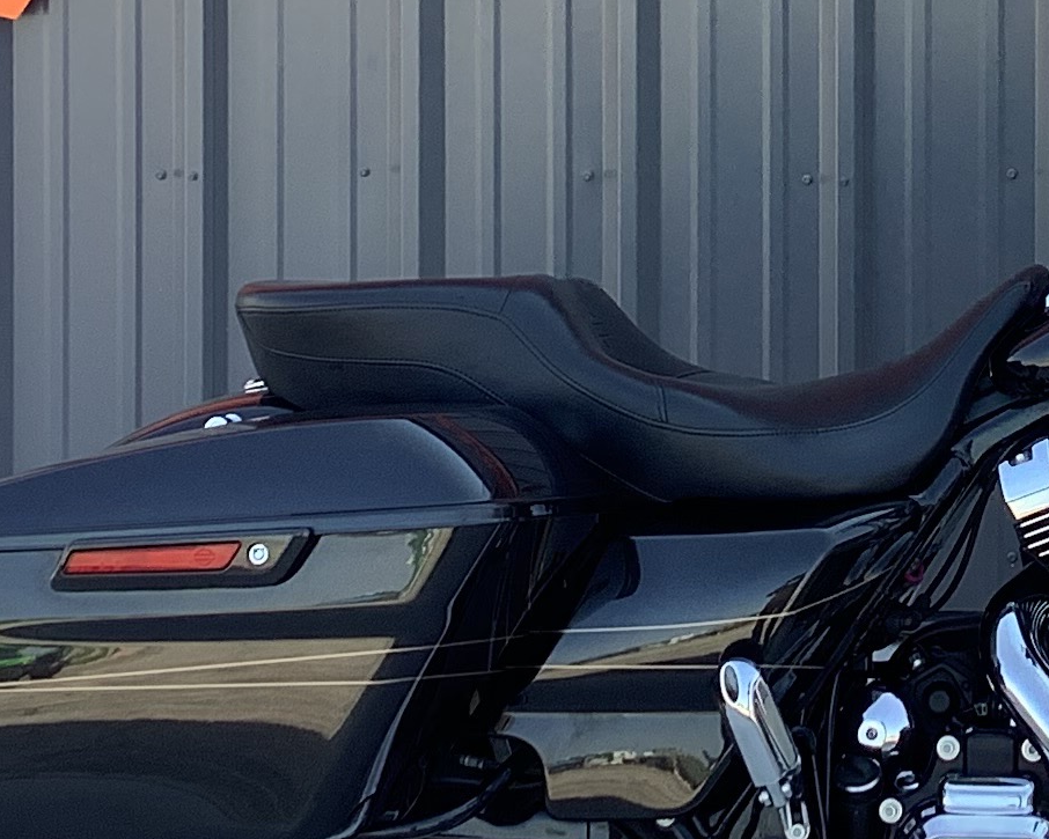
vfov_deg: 13.7
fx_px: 3384
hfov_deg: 17.2
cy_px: -198
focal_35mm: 109
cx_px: 1034
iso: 25
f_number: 2.4
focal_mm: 3.3
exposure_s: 1/123
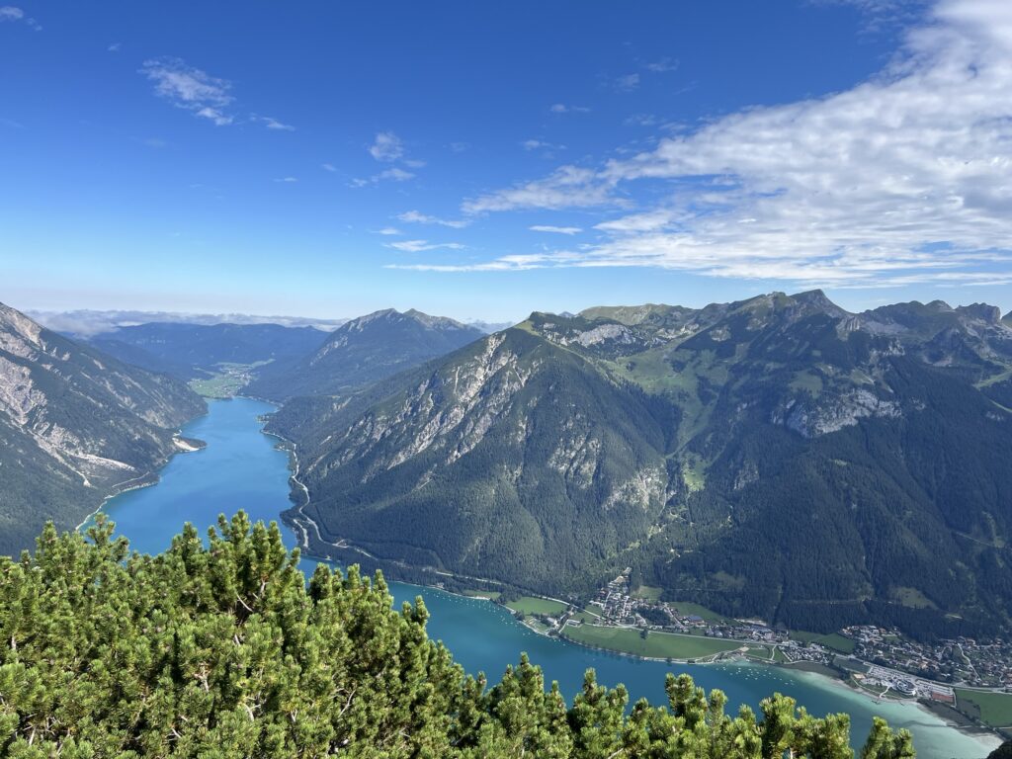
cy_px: 380
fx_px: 760
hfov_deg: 67.3
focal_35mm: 26
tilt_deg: -4.5
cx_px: 506
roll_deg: -2.3
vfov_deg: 53.1
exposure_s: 1/5319
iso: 50
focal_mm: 5.7
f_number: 1.5
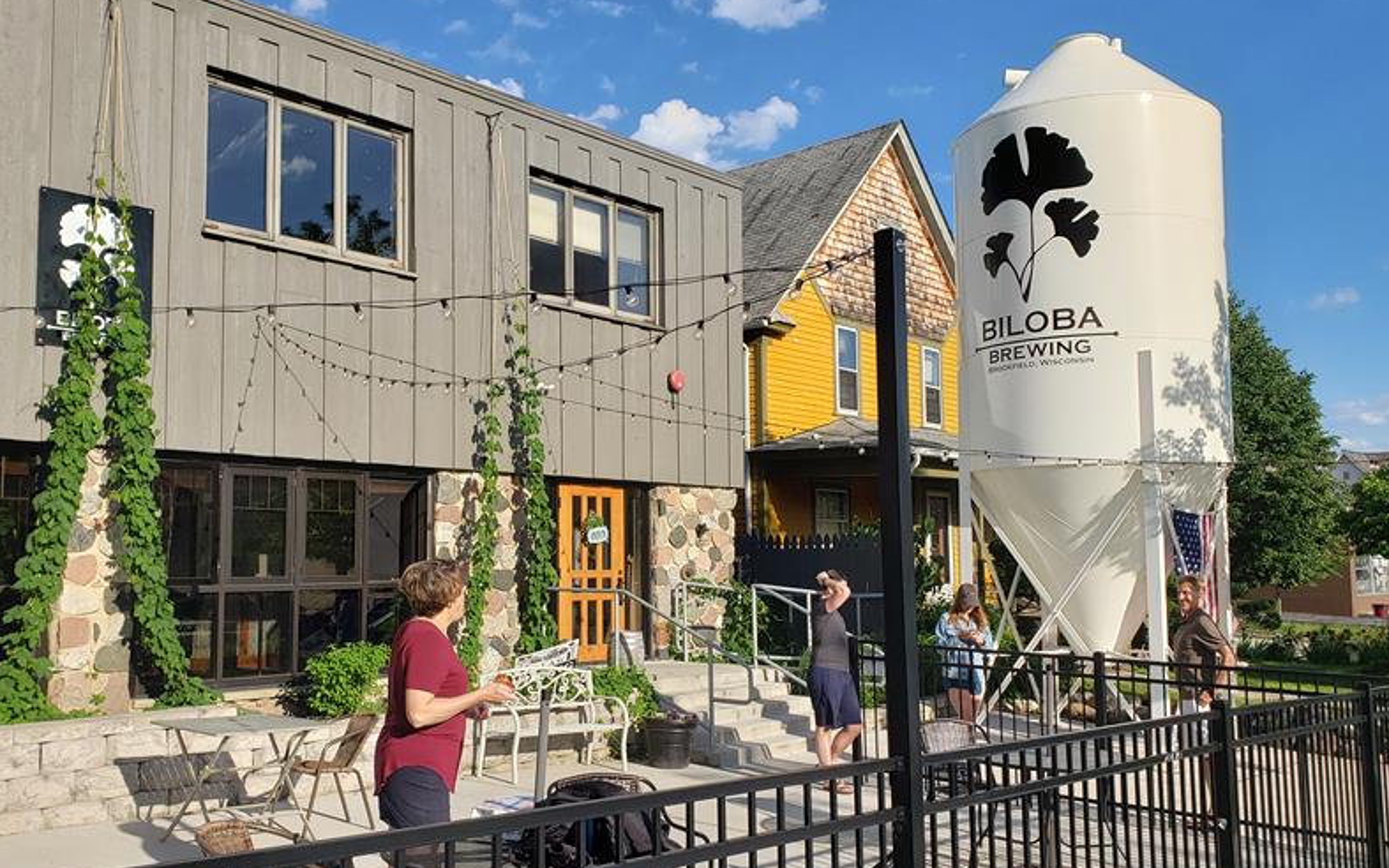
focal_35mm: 28
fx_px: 1060
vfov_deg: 44.5
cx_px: 688
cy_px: 434
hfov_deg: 66.5
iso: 50
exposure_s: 1/1595
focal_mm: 4.3
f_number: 2.4
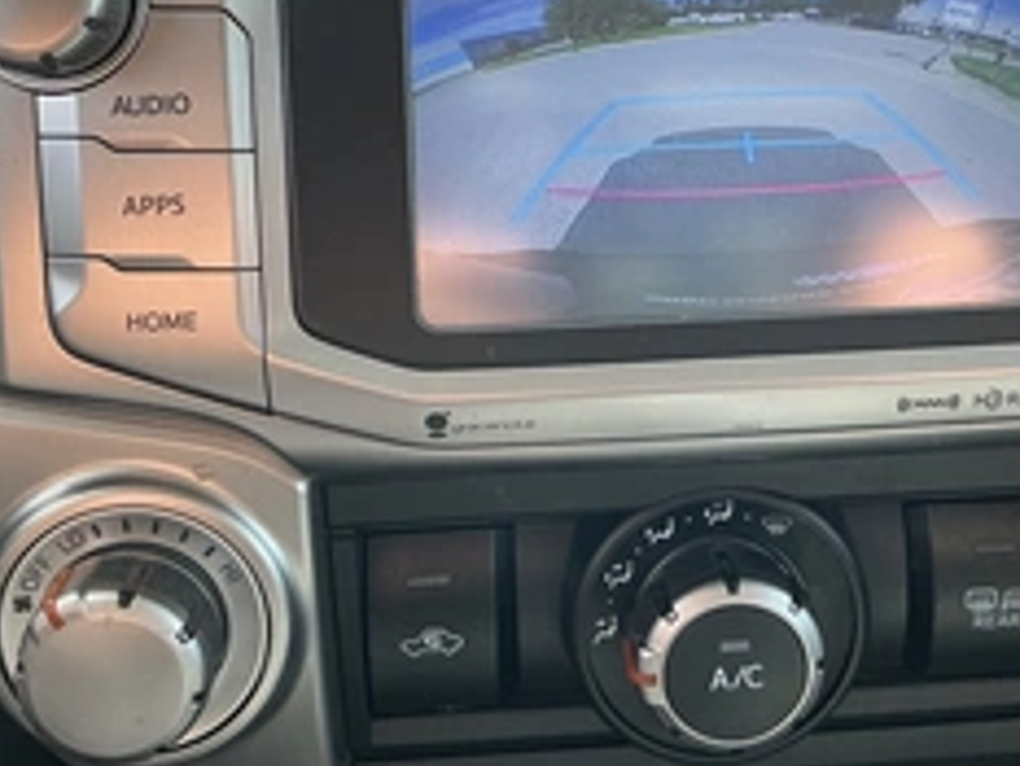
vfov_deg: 29.5
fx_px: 1415
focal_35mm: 48
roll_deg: +1.8
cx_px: 600
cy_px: 140
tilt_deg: -23.2
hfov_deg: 39.5
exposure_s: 1/122
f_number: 1.8
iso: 40
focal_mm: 3
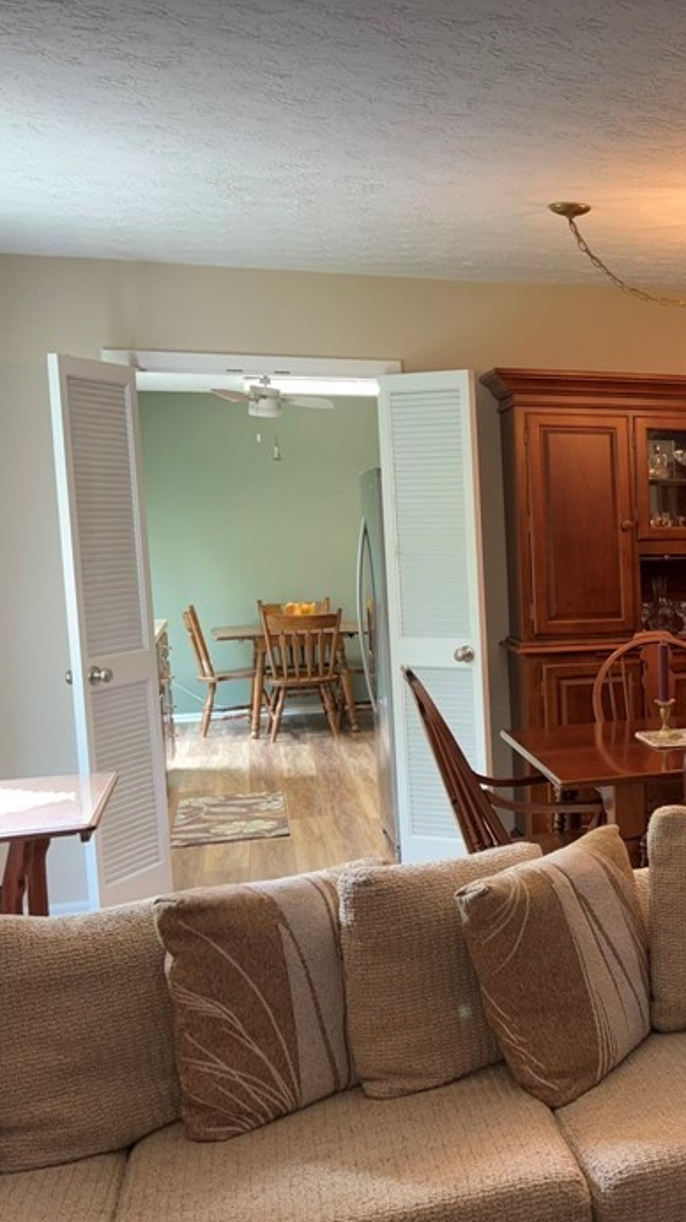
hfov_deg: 24.6
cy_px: 640
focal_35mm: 42
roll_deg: +1.0
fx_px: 1360
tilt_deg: -5.6
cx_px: 900
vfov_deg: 48.4
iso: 50
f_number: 1.6
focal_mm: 5.96
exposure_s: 1/24
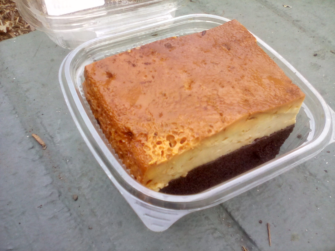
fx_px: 339
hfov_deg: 52.6
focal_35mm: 35
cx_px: 168
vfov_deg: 40.7
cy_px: 126
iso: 56
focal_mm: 2.9
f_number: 2.8
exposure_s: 1/173
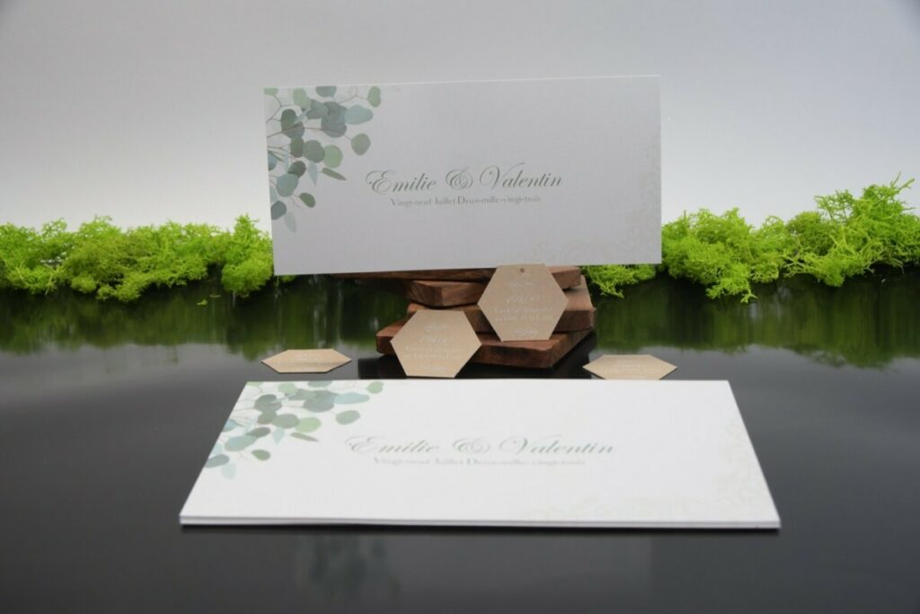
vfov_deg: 34.2
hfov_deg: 49.5
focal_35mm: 39
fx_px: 997
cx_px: 460
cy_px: 307
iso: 800
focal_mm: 26
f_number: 8
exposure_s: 1/125
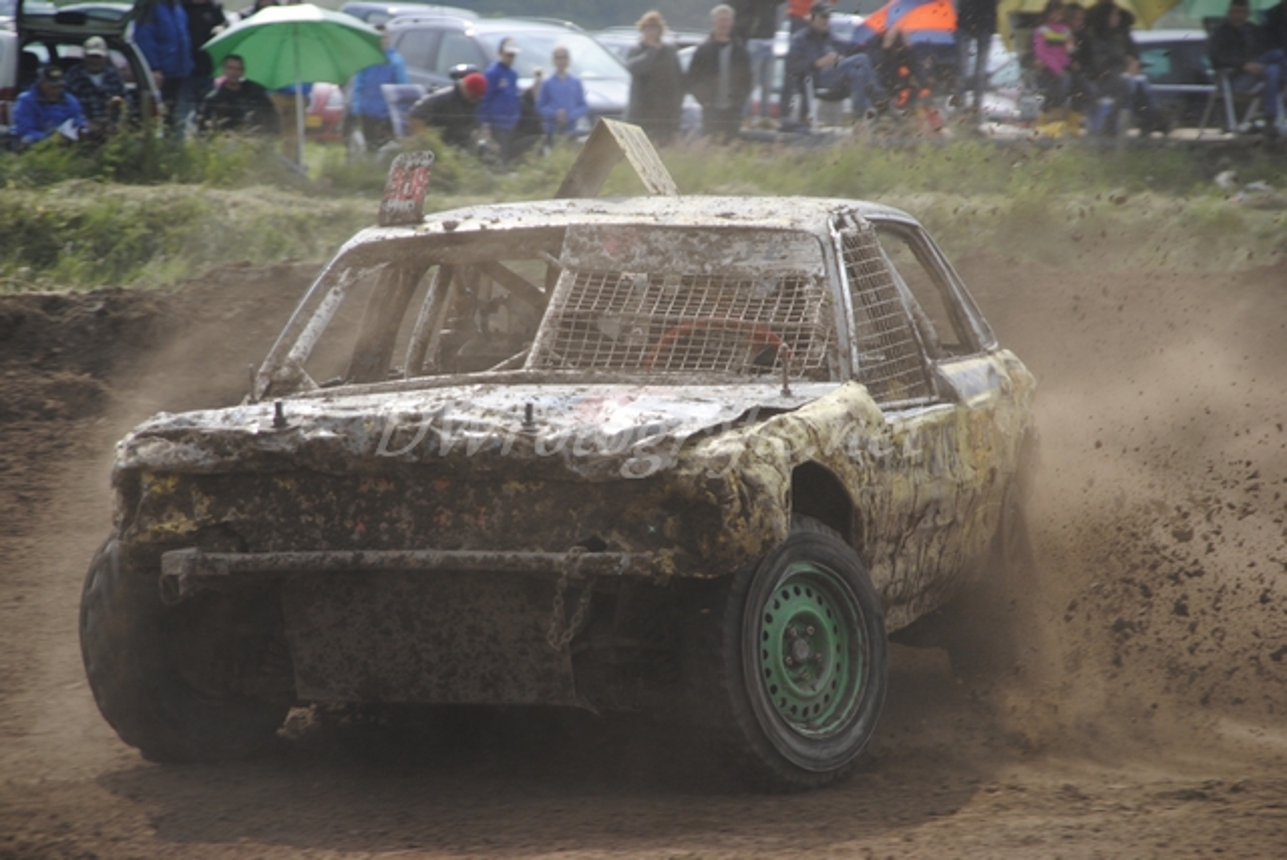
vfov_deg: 6.3
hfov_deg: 9.5
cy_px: 430
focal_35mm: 218
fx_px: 7783
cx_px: 644
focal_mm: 145
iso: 200
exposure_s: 1/800
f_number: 5.6
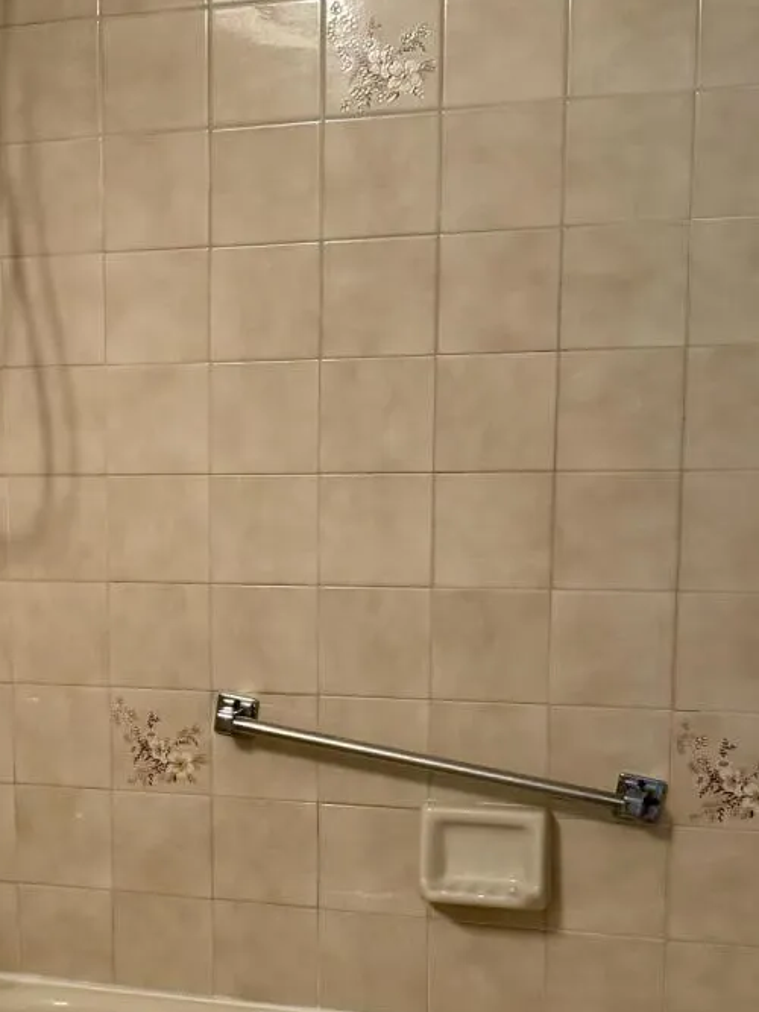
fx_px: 2106
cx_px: -39
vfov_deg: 26.8
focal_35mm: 72
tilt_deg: -10.0
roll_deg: +0.9
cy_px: 713
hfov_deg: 19.7
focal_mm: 6.76
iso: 160
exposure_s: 1/60
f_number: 1.78
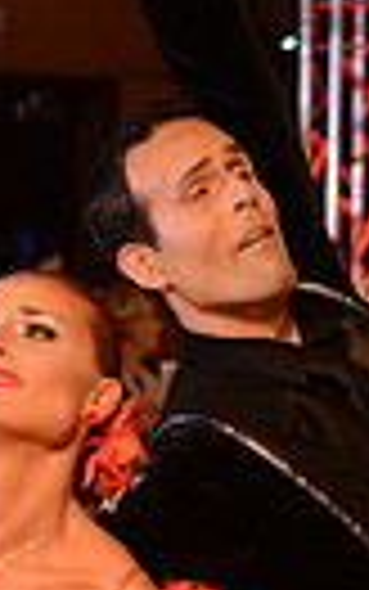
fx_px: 6188
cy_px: 851
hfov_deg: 3.4
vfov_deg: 5.4
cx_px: 169
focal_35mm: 385
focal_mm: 85
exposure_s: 1/250
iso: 1600
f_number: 5
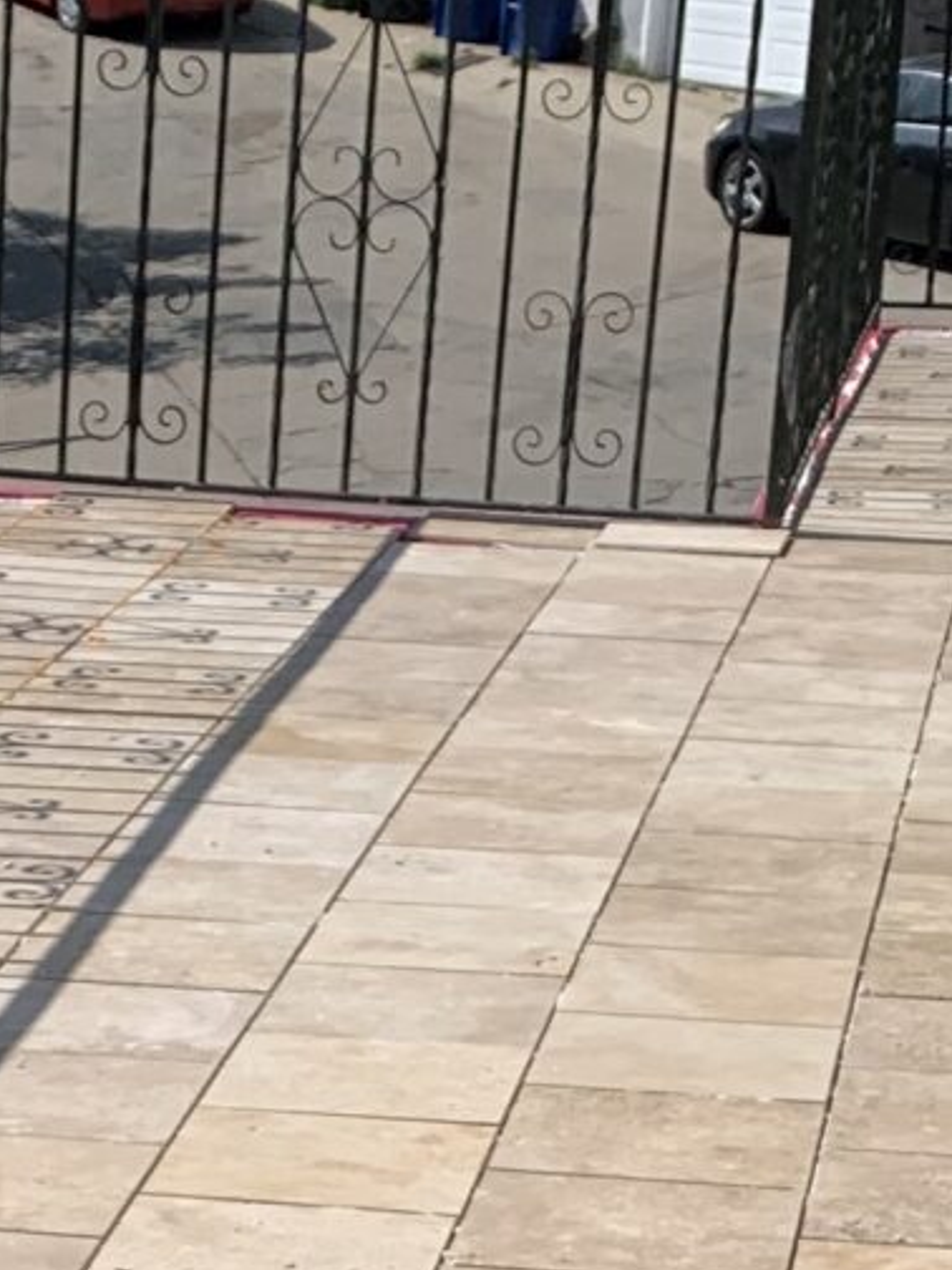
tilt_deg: -23.3
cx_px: 73
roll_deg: -1.5
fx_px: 4840
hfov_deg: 11.2
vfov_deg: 14.0
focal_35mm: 132
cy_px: 1930
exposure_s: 1/5405
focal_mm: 4.25
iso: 25
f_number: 1.8
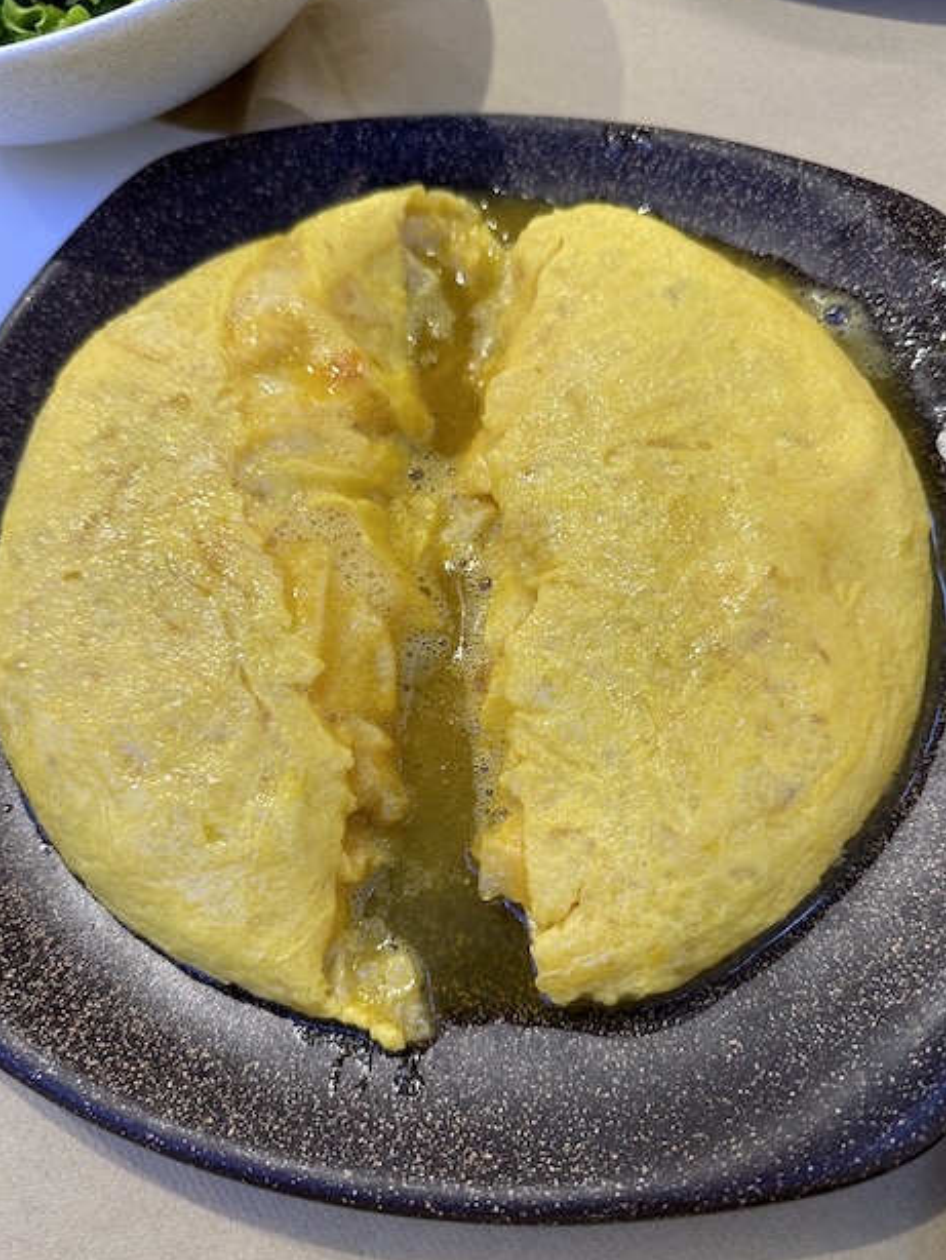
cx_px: 472
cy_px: 642
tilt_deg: -67.5
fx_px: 910
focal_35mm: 25
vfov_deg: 69.4
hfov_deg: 54.9
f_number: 1.78
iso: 200
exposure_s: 1/50
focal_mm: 6.86
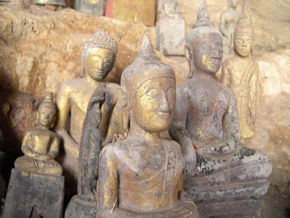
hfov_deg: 49.0
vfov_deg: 37.7
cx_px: 145
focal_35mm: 38
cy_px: 109
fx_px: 318
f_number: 2.8
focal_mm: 8
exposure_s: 1/60
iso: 400
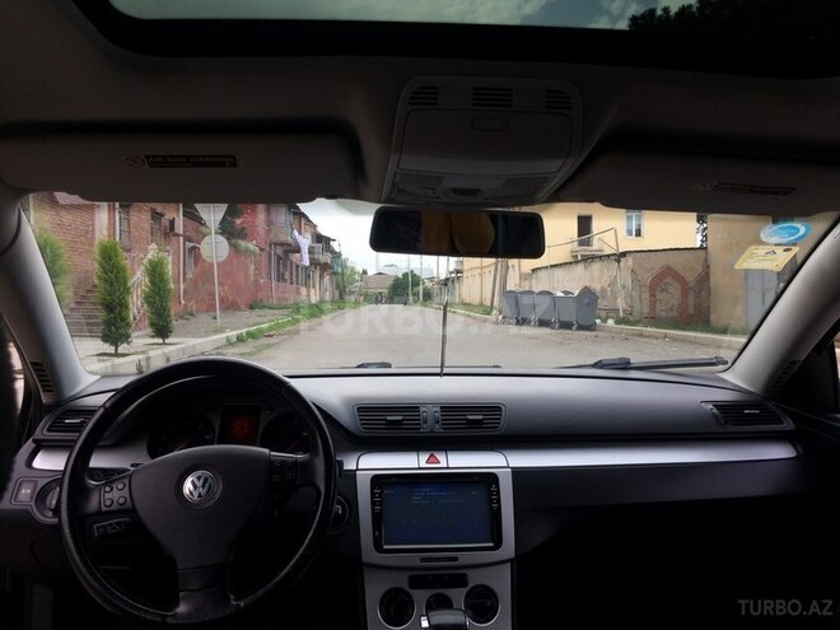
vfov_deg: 48.2
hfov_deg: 61.7
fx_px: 704
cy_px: 315
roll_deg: +1.1
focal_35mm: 29
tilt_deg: -2.6
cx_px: 420
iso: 32
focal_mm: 4.15
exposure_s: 1/323
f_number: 2.2
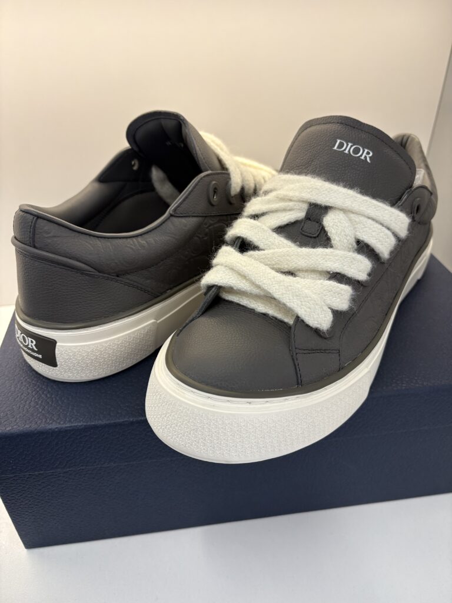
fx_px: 453
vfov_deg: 67.3
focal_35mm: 26
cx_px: 226
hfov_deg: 53.1
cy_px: 302
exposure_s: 1/100
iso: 125
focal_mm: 5.96
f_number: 1.6
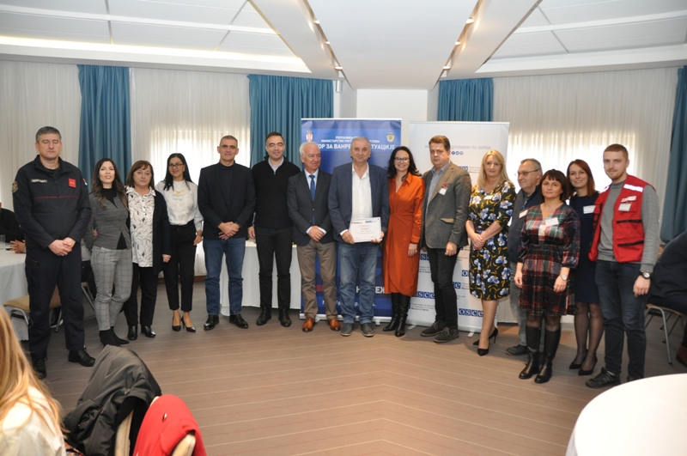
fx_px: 515
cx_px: 344
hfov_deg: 67.5
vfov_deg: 47.8
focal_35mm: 27
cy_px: 228
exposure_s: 1/60
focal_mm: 18
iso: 800
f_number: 4
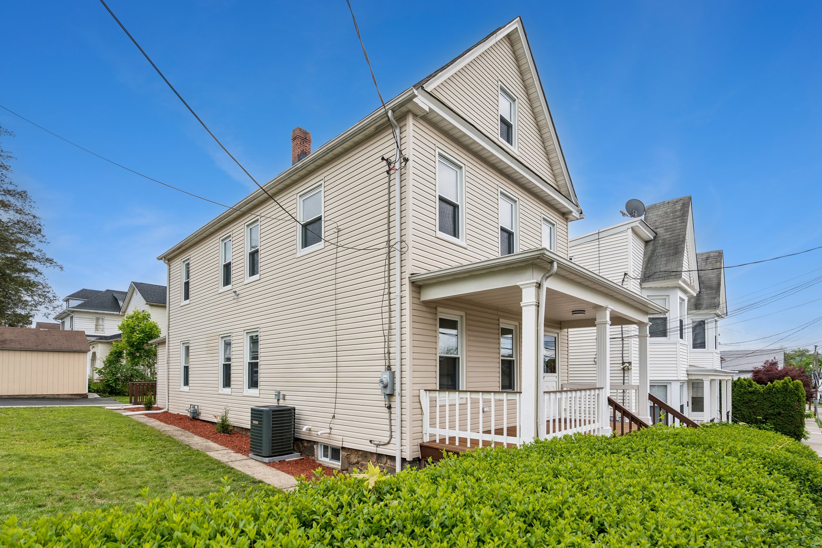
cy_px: 274
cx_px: 411
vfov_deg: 73.7
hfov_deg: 96.7
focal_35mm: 16
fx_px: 365
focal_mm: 16
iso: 160
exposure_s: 1/250
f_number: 8
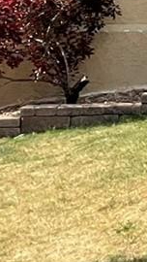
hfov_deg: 5.6
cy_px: -269
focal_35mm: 187
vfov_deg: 10.5
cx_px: 588
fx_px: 1295
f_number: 1.8
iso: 16
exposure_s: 1/454
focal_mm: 3
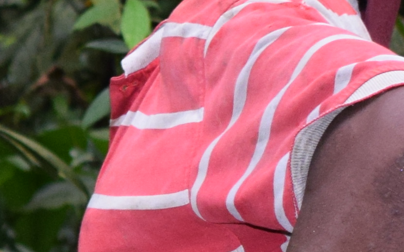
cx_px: -272
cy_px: 277
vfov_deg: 4.2
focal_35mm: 309
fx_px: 3401
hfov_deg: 6.7
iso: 800
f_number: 4.2
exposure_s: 1/125
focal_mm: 28
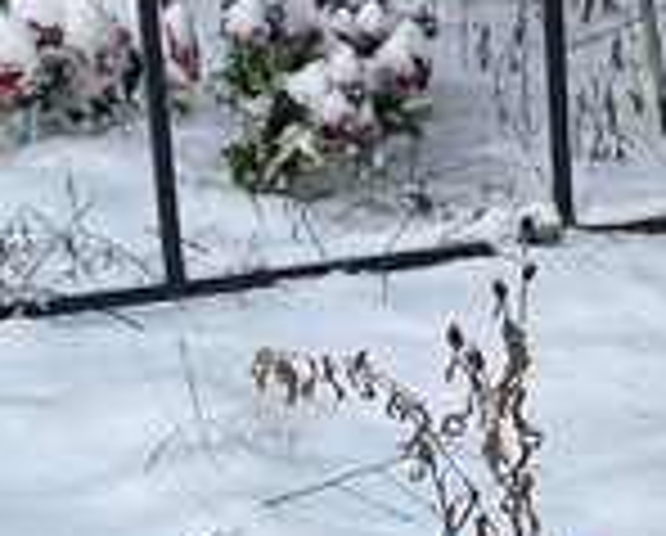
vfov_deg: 8.8
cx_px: 1044
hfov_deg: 10.6
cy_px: 455
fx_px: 3456
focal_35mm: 175
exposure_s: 1/1025
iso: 32
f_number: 1.8
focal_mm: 4.25
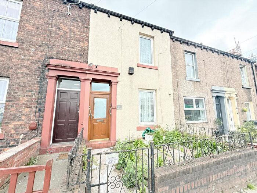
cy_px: 96
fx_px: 104
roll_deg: +0.8
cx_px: 128
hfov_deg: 102.1
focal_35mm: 14
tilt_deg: +8.3
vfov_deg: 85.7
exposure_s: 1/99
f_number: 2.2
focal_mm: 2.22
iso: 64
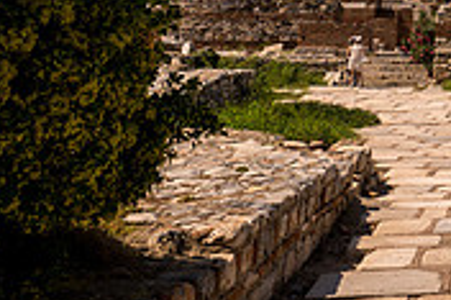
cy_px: -133
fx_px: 989
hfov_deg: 21.3
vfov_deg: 16.0
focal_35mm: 79
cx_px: 689
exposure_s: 1/500
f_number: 8
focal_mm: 24
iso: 100
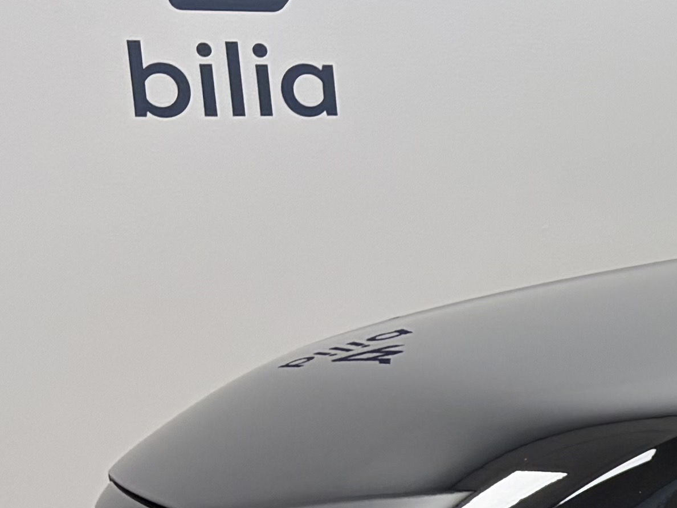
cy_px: 607
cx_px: 1422
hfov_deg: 13.2
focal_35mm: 125
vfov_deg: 11.6
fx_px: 2445
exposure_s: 1/116
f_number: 1.6
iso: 125
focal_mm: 5.96
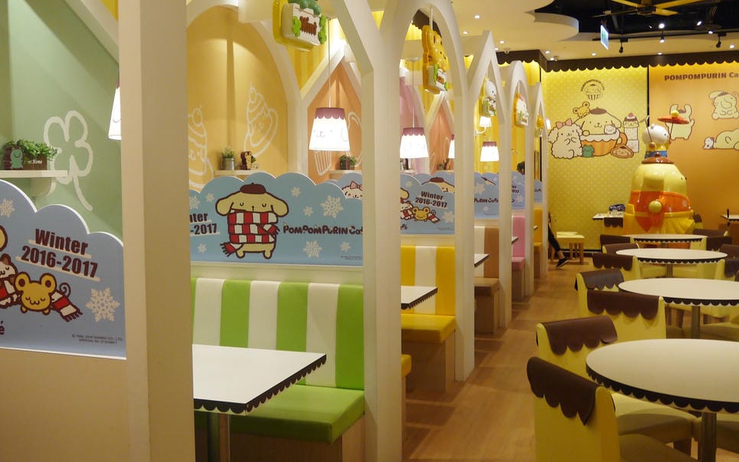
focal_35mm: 37
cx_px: 349
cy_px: 218
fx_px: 745
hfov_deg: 52.7
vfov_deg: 34.4
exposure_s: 1/60
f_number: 3.5
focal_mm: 14
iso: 400
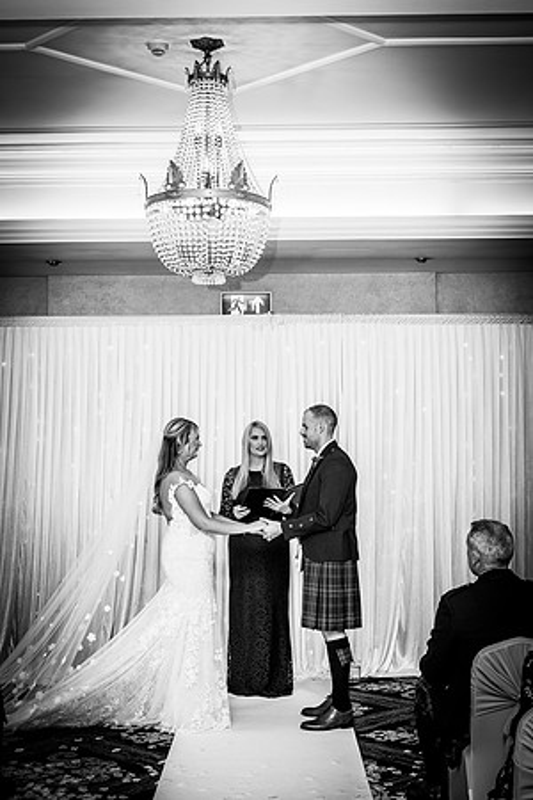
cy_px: 400
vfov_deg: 39.6
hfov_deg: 27.0
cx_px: 266
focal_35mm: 50
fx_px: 1110
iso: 400
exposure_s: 1/100
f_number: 5.6
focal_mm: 50
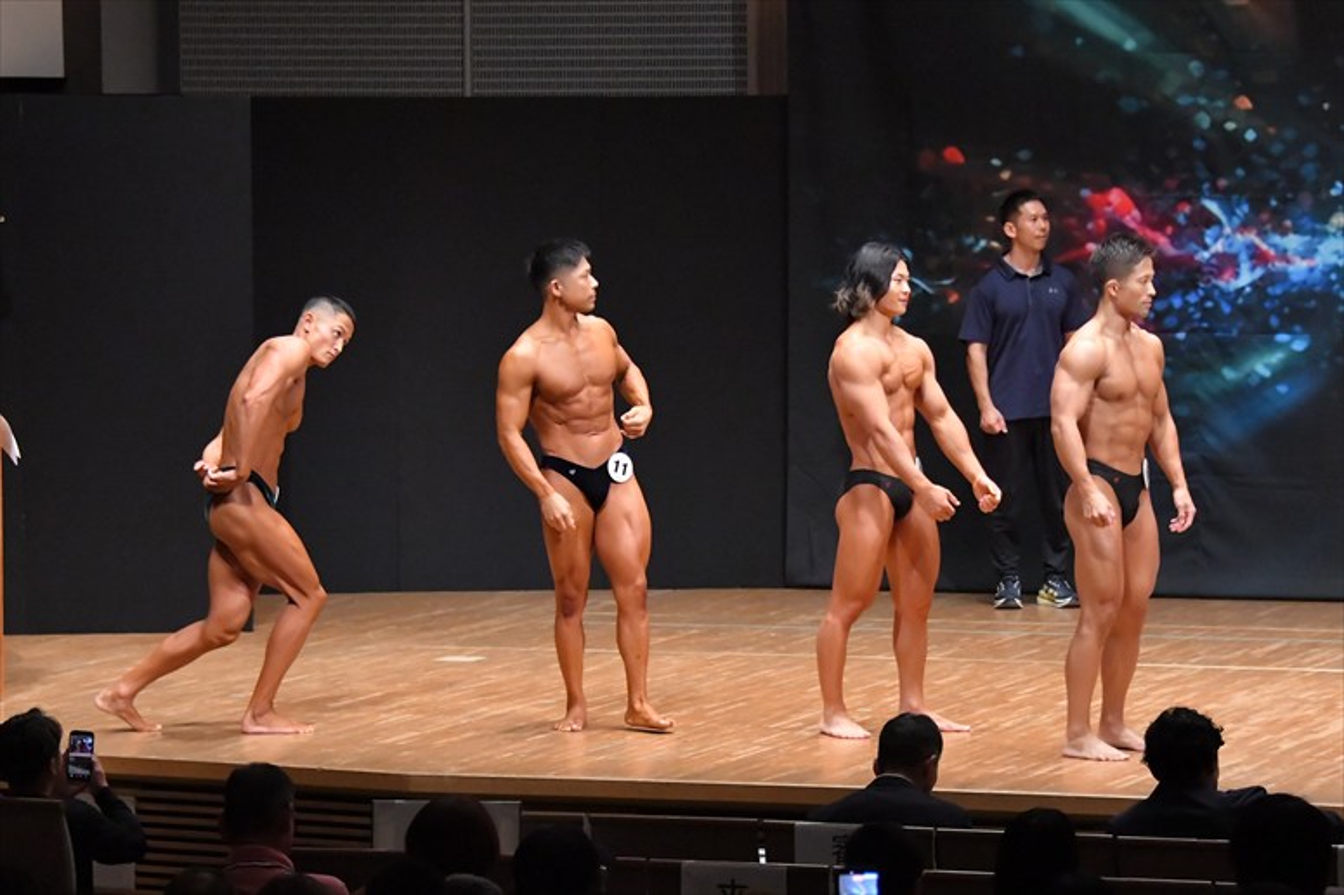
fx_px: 6493
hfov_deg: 11.8
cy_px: 448
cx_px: 672
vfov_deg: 7.9
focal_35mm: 174
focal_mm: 116
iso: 10000
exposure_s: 1/400
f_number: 5.6
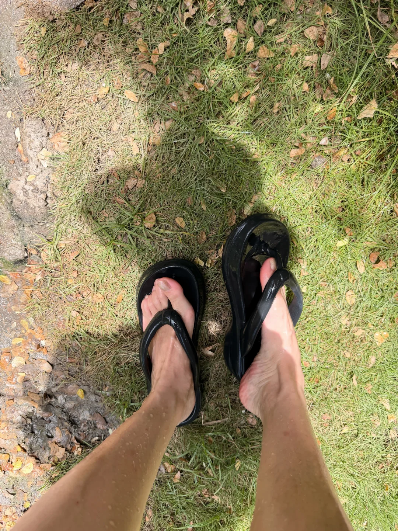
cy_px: 266
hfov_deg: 53.1
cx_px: 199
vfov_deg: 67.3
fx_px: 399
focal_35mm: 26
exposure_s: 1/60
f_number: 1.5
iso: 125
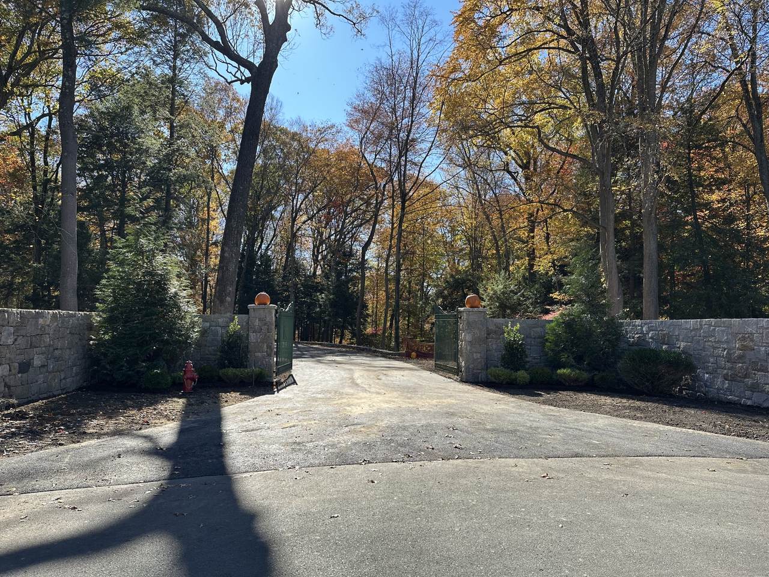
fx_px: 533
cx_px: 384
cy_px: 288
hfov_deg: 71.6
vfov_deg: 56.8
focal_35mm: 24
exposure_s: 1/971
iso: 80
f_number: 1.78
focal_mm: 6.86
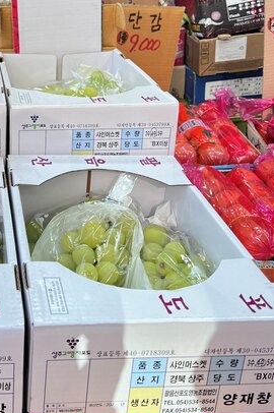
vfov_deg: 39.7
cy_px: 90
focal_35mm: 48
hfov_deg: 26.6
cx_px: 2
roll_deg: +2.9
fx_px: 549
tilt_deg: -19.8
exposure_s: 1/419
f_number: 1.5
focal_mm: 5.7
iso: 50
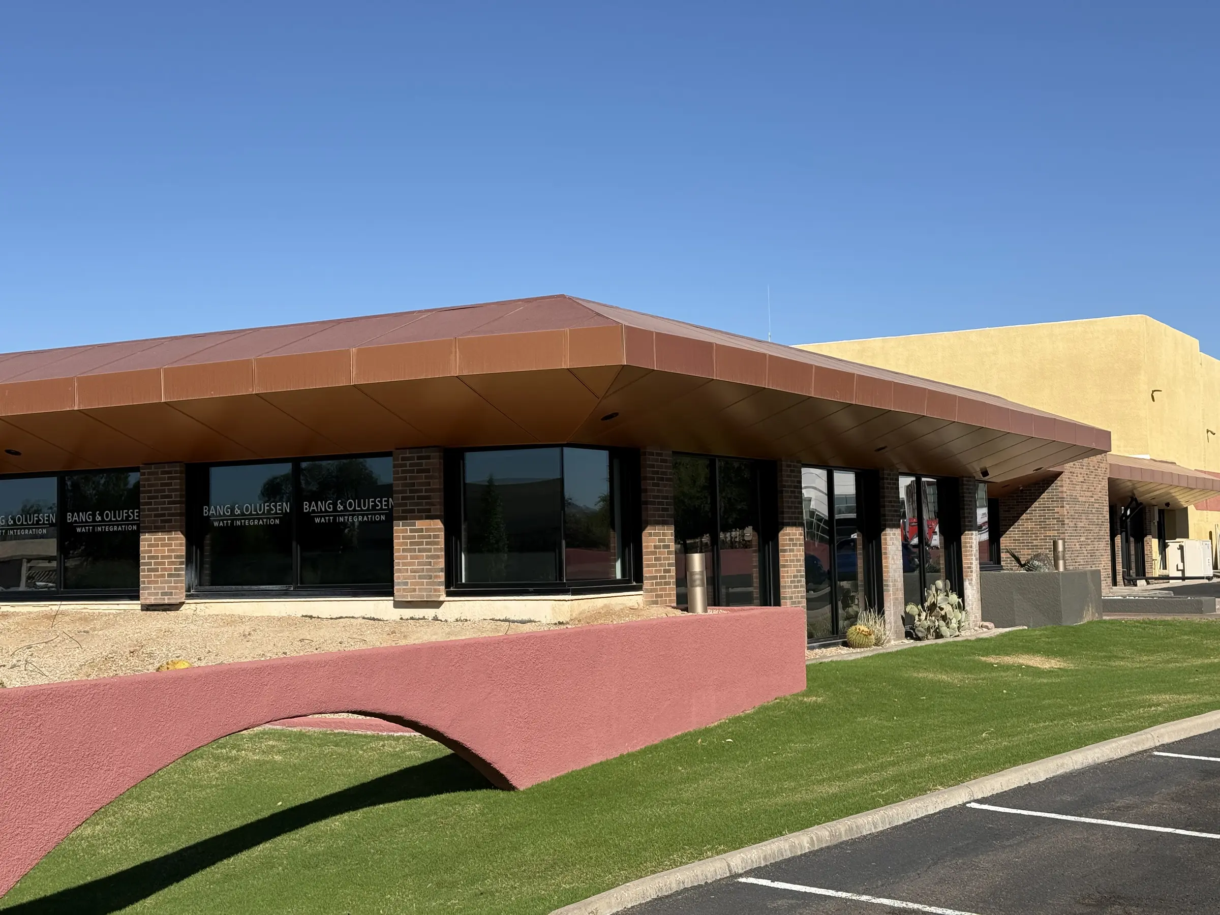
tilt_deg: +3.9
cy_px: 458
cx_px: 610
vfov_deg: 30.3
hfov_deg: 39.7
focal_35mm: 48
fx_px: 1692
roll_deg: +1.1
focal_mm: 6.76
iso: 64
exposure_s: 1/4878
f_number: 1.78
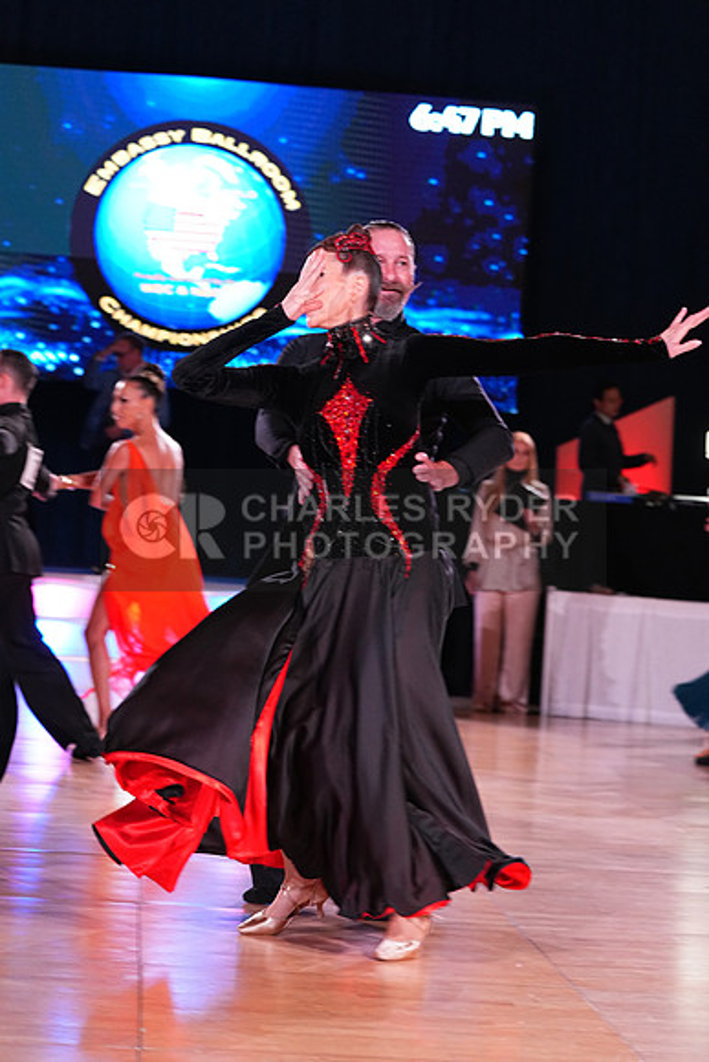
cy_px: 531
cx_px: 354
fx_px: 2568
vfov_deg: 23.4
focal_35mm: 87
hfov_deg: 15.7
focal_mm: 87
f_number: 4.5
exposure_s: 1/250
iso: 3200
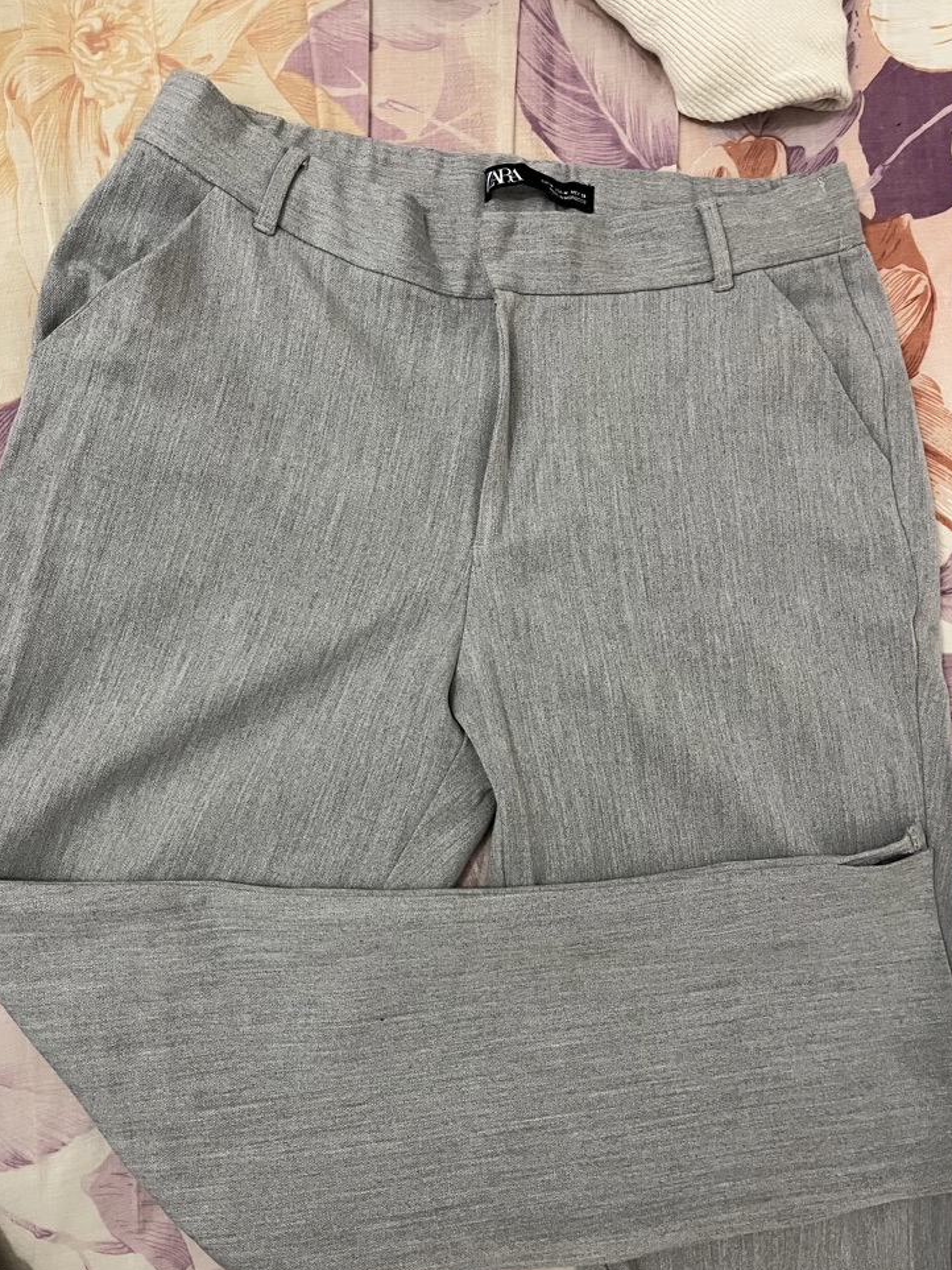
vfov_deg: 65.3
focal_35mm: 27
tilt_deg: -79.0
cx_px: 489
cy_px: 658
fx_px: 990
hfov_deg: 51.3
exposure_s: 1/50
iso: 400
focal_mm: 5.1
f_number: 1.6
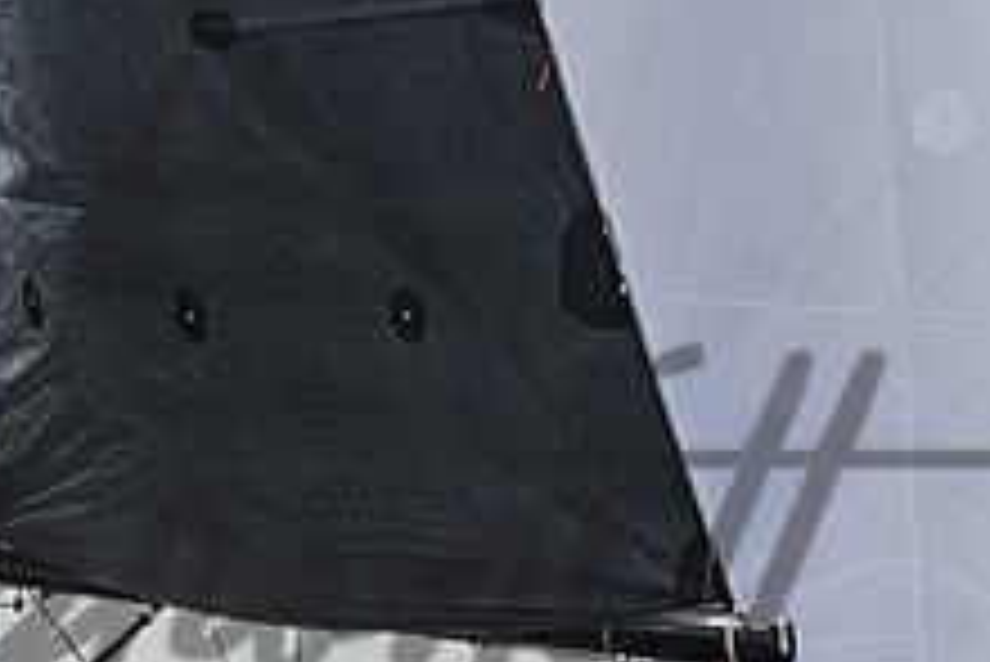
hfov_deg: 3.9
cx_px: 459
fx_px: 14667
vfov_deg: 2.6
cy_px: 638
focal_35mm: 533
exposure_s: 1/3200
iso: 400
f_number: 7.6
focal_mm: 170
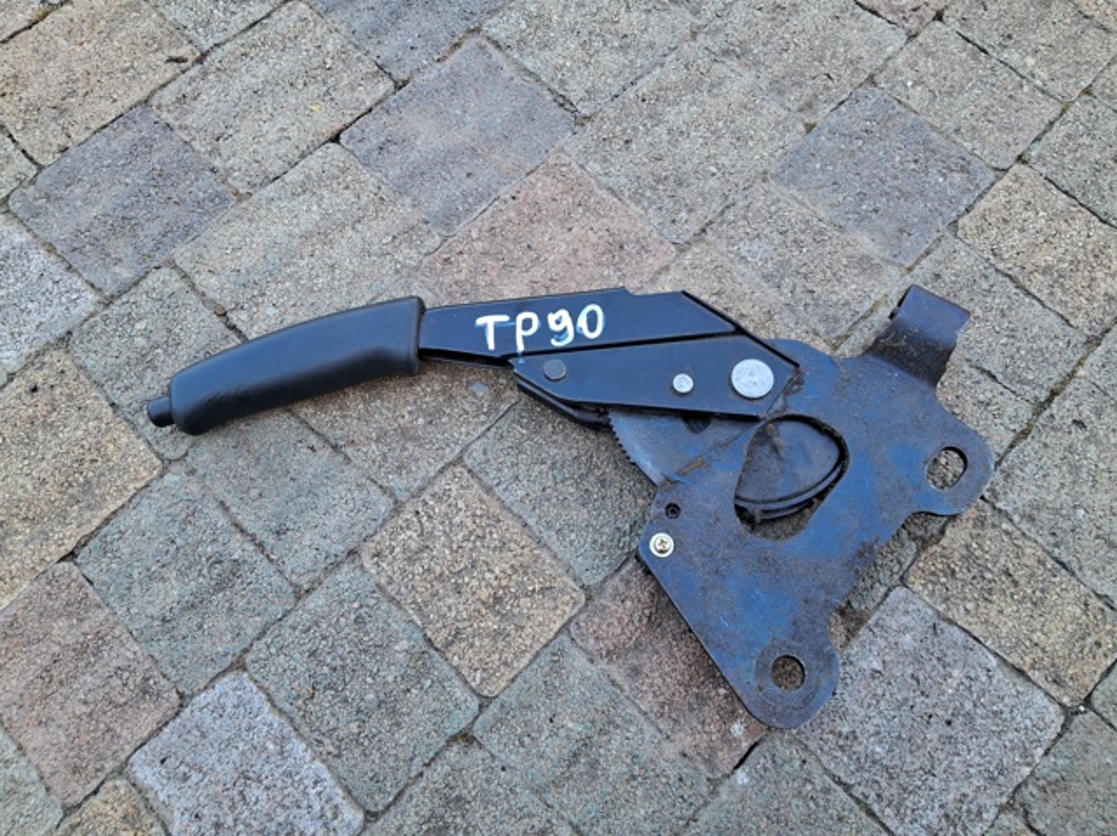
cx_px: 558
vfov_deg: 53.0
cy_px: 418
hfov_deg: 67.3
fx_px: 838
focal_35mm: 26
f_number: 1.8
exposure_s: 1/60
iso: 40
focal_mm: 3.98
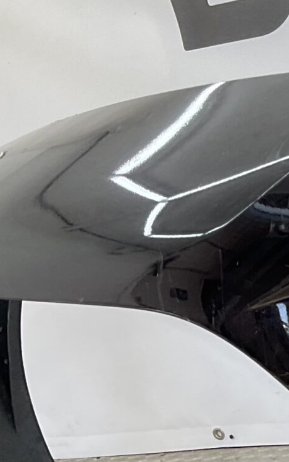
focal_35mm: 105
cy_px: 427
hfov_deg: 10.9
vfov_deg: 19.4
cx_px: 659
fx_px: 1323
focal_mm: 3
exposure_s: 1/120
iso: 25
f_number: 1.8
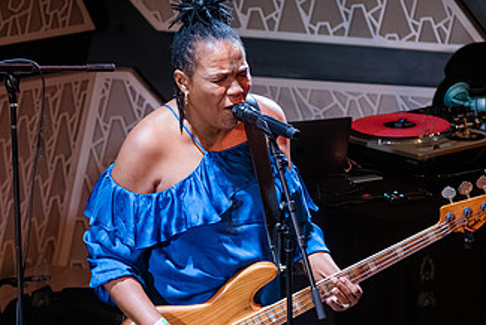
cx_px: 237
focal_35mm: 342
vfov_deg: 4.0
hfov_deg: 6.0
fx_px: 4619
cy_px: 171
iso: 8000
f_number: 5
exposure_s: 1/250
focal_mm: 170
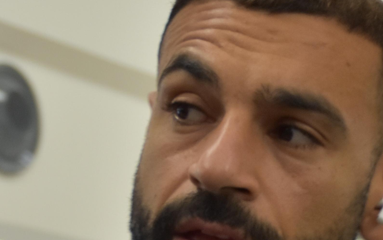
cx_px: 391
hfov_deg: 8.0
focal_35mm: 260
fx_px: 2713
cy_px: 305
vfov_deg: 5.0
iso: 800
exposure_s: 1/100
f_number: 5
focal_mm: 45
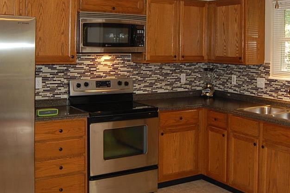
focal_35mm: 47
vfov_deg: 28.2
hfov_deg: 41.7
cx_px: 178
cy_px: 48
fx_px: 378
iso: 400
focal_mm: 18
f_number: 3.5
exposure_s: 1/60
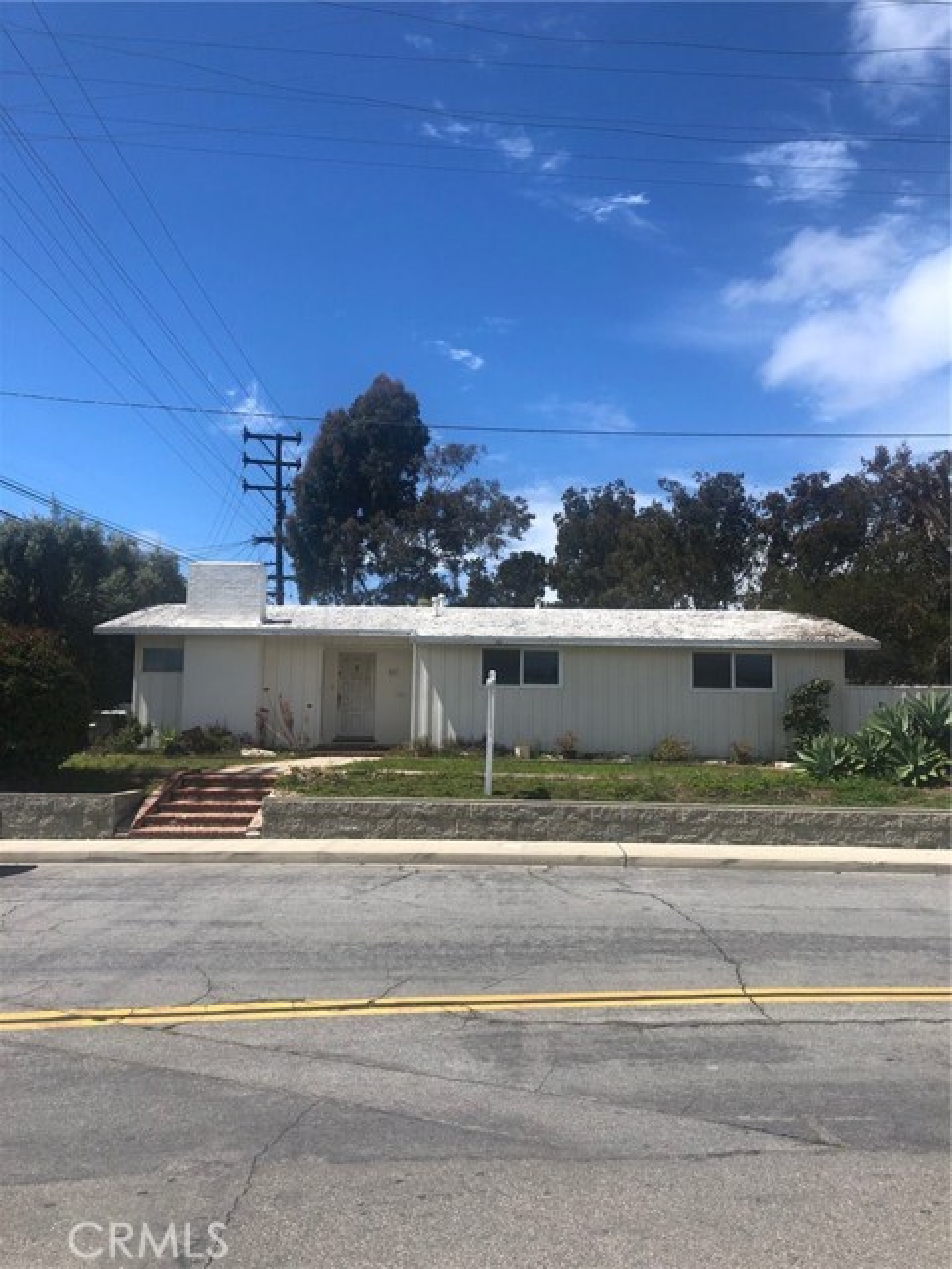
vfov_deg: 63.4
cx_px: 476
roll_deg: +0.7
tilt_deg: +6.0
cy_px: 634
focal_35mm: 28
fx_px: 1027
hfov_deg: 49.7
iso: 20
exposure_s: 1/2404
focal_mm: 3.99
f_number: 1.8
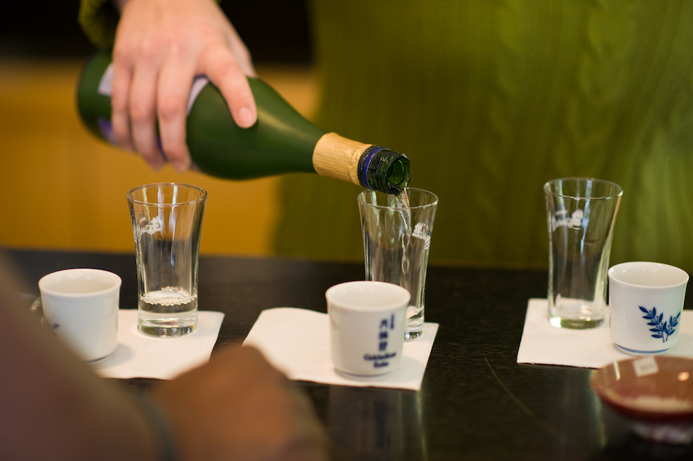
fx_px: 1635
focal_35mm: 85
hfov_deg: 23.9
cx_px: 346
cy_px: 230
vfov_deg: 16.0
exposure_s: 1/50
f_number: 1.8
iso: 200
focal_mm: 85
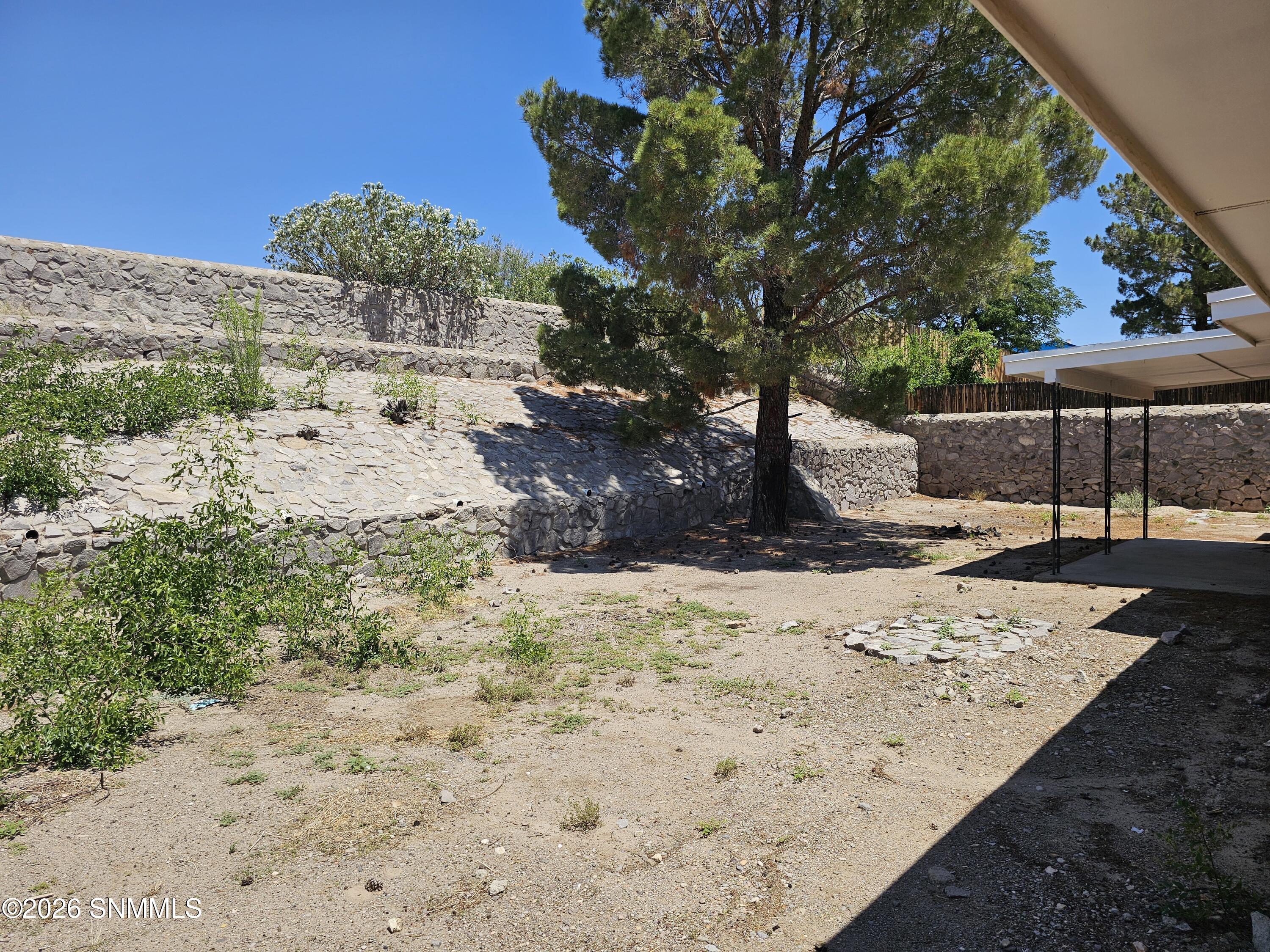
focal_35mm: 23
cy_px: 476
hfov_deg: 73.9
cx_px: 635
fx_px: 844
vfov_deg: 58.9
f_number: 1.7
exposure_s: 1/829
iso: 10
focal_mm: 6.3
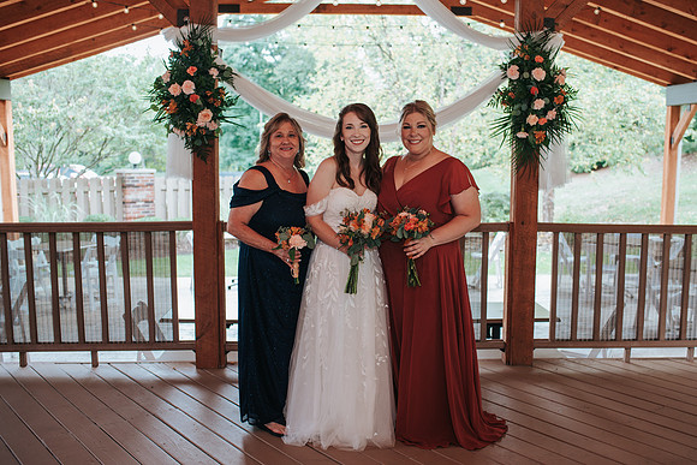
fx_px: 737
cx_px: 374
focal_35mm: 38
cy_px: 232
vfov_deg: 35.0
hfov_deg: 50.6
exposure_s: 1/200
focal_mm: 35
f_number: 3.2
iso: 250
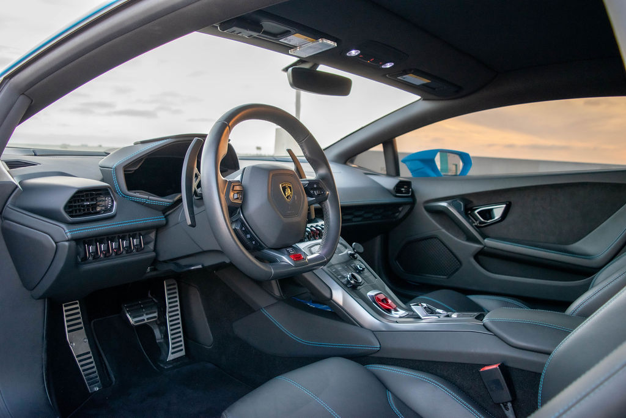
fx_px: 470
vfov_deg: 47.9
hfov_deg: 67.4
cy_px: 209
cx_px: 313
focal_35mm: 27
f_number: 4
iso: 640
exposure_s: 1/60
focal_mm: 18
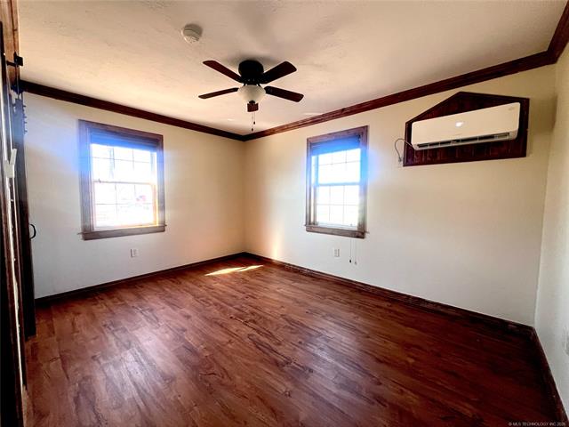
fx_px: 214
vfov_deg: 89.9
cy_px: 214
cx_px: 284
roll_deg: -0.1
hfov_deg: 106.2
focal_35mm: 13
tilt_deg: -4.2
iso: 160
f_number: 1.8
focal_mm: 1.57
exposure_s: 1/99
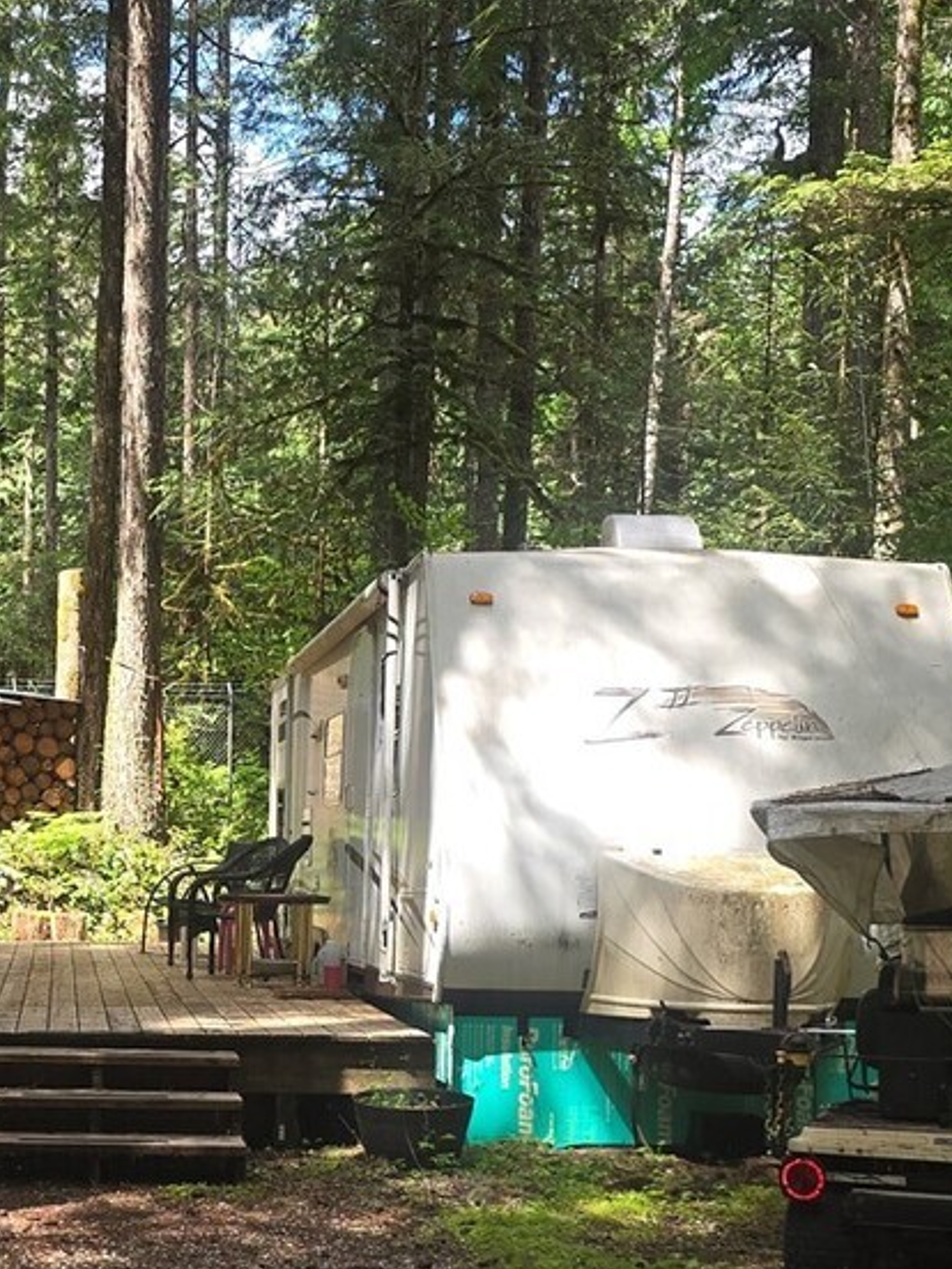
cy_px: 936
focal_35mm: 60
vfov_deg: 31.7
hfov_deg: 24.0
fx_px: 2200
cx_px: 163
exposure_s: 1/124
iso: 12
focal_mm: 6.3
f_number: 1.7
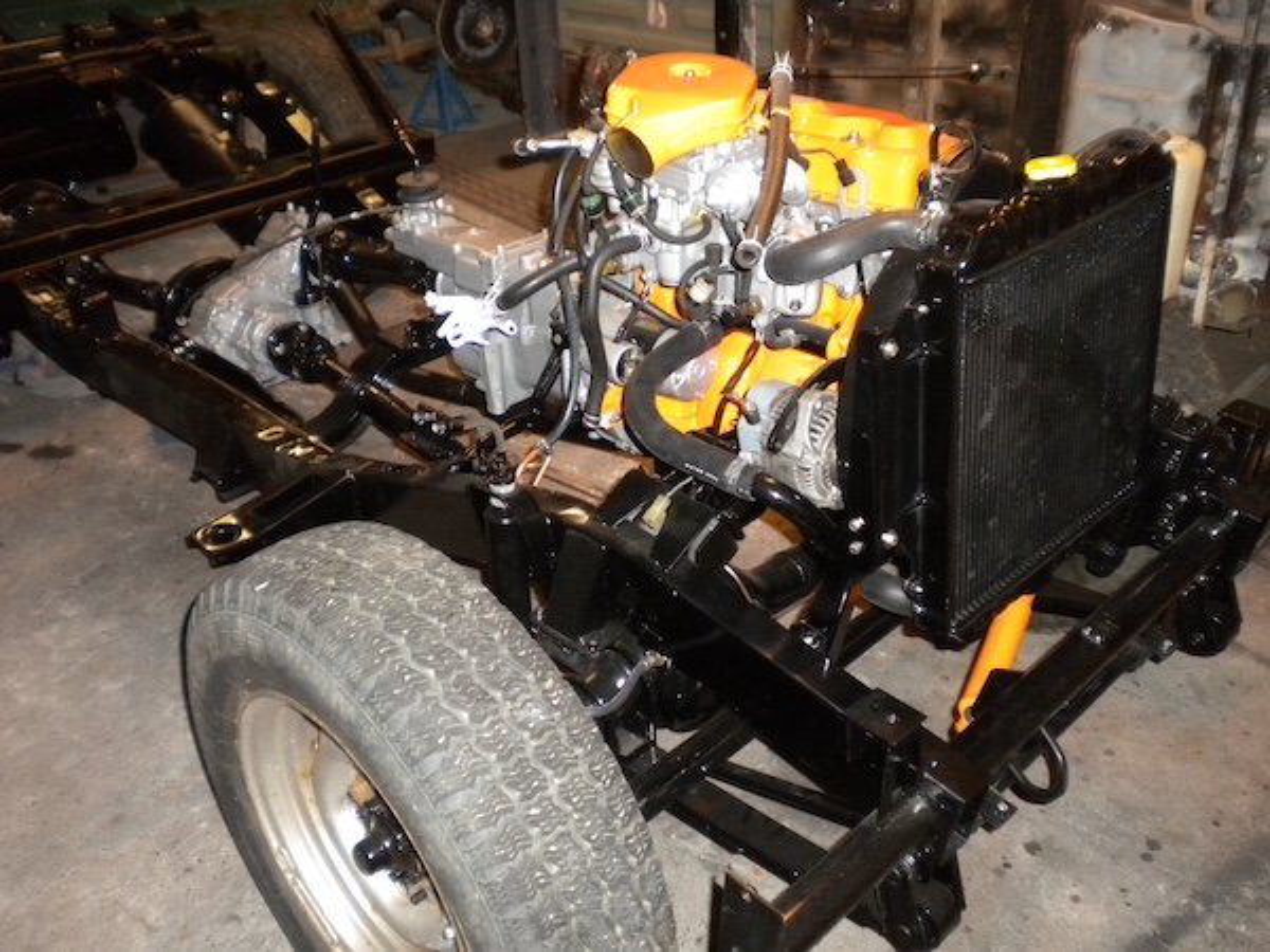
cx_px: 635
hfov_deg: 52.6
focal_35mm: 35
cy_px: 476
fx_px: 1284
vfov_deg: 40.7
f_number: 3.1
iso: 400
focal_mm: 6.3
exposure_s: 1/30
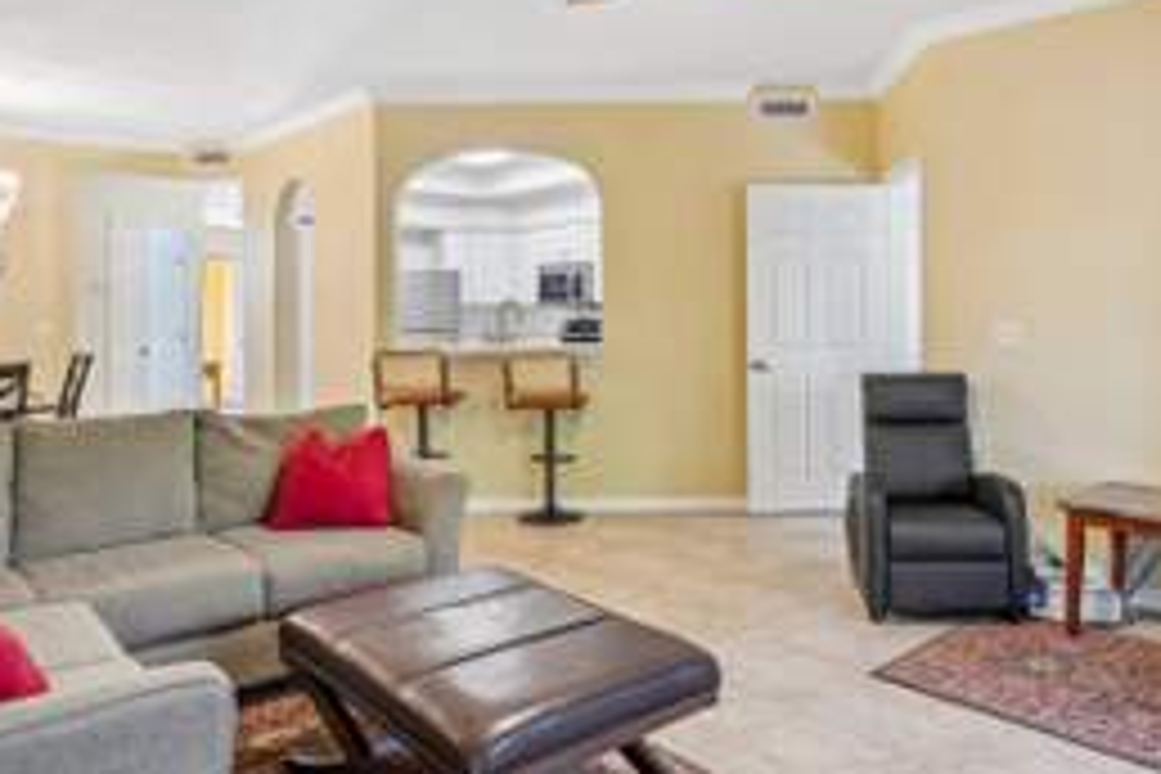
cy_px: 299
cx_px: 675
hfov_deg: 68.9
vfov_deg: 49.2
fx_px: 838
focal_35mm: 26
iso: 400
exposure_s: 1/1.25
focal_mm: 14
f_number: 13
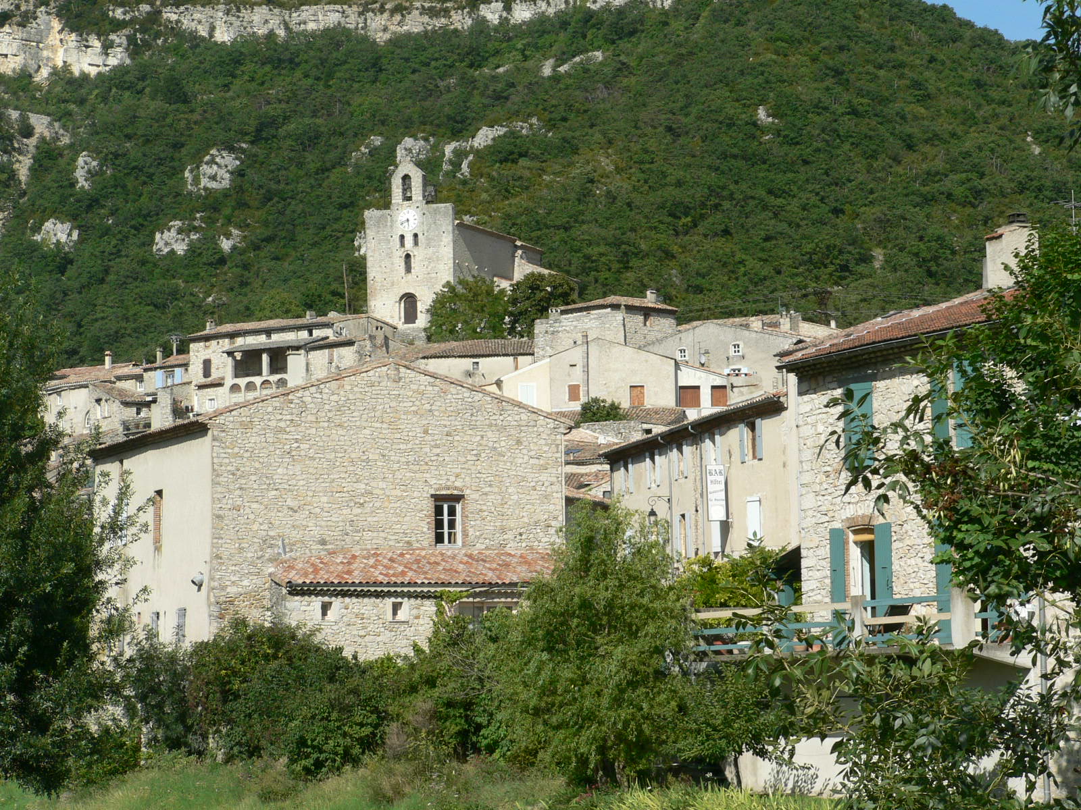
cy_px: 405
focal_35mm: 102
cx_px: 540
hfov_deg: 19.3
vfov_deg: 14.5
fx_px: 3185
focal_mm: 16.9
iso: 80
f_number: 5.6
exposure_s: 1/400
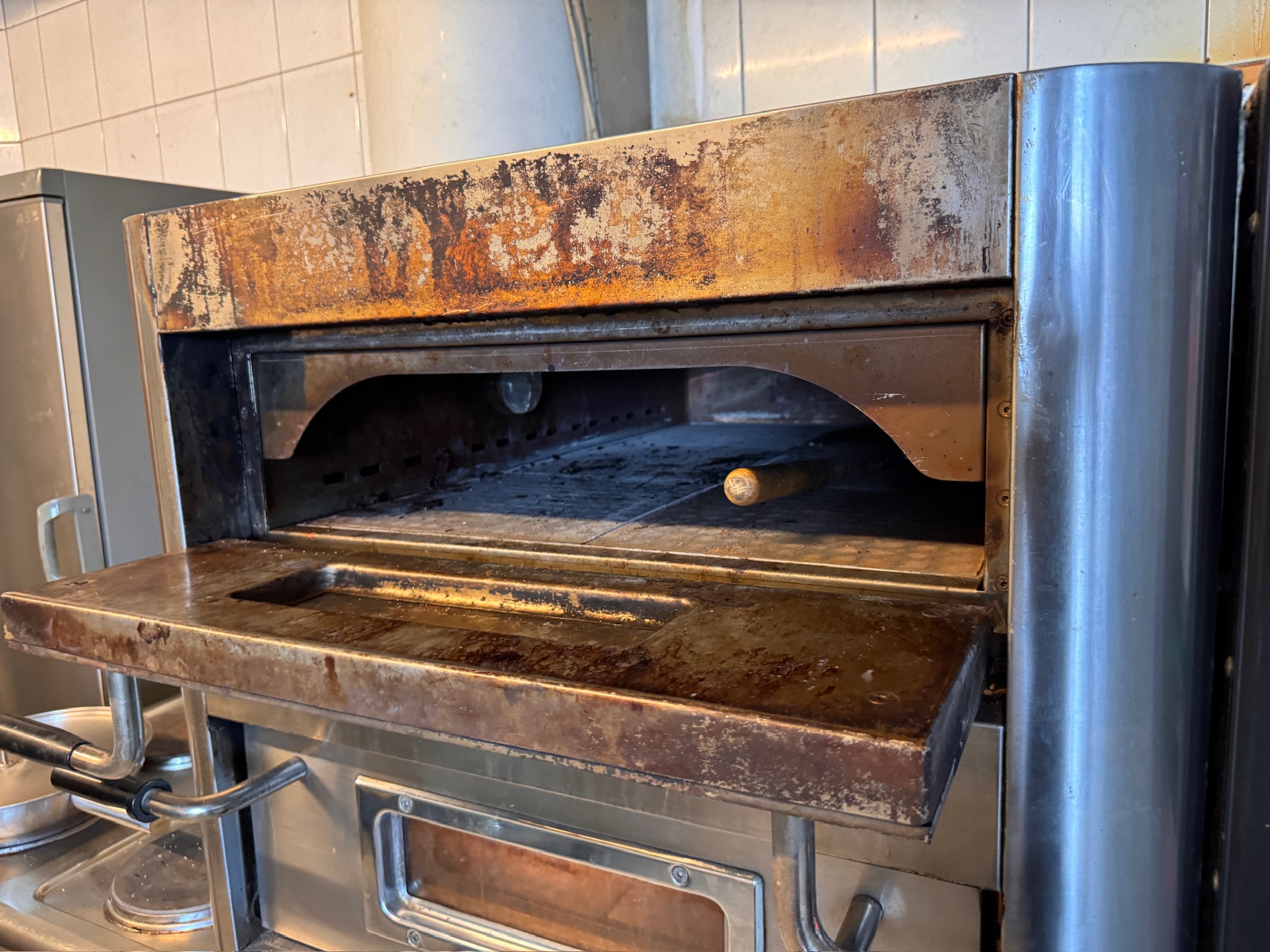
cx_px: 635
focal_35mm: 24
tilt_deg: -7.0
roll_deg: +2.6
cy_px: 476
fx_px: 881
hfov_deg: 71.6
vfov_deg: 56.8
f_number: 1.78
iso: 640
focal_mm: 6.76
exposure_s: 1/33
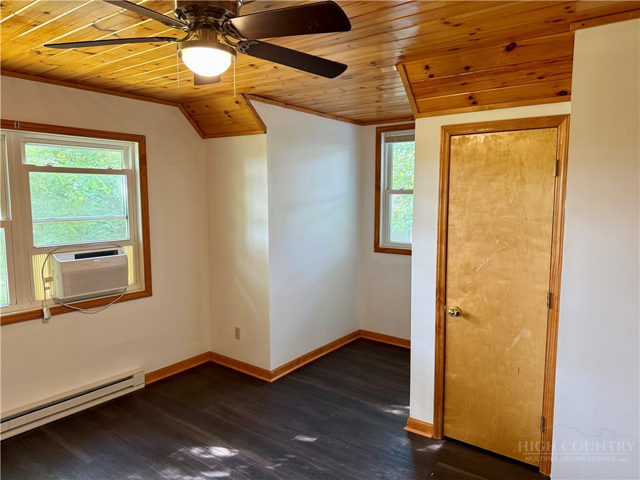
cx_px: 320
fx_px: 444
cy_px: 240
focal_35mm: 24
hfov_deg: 71.6
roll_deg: +0.0
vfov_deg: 56.8
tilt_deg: -5.6
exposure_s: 1/60
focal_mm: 6.76
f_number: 1.78
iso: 250
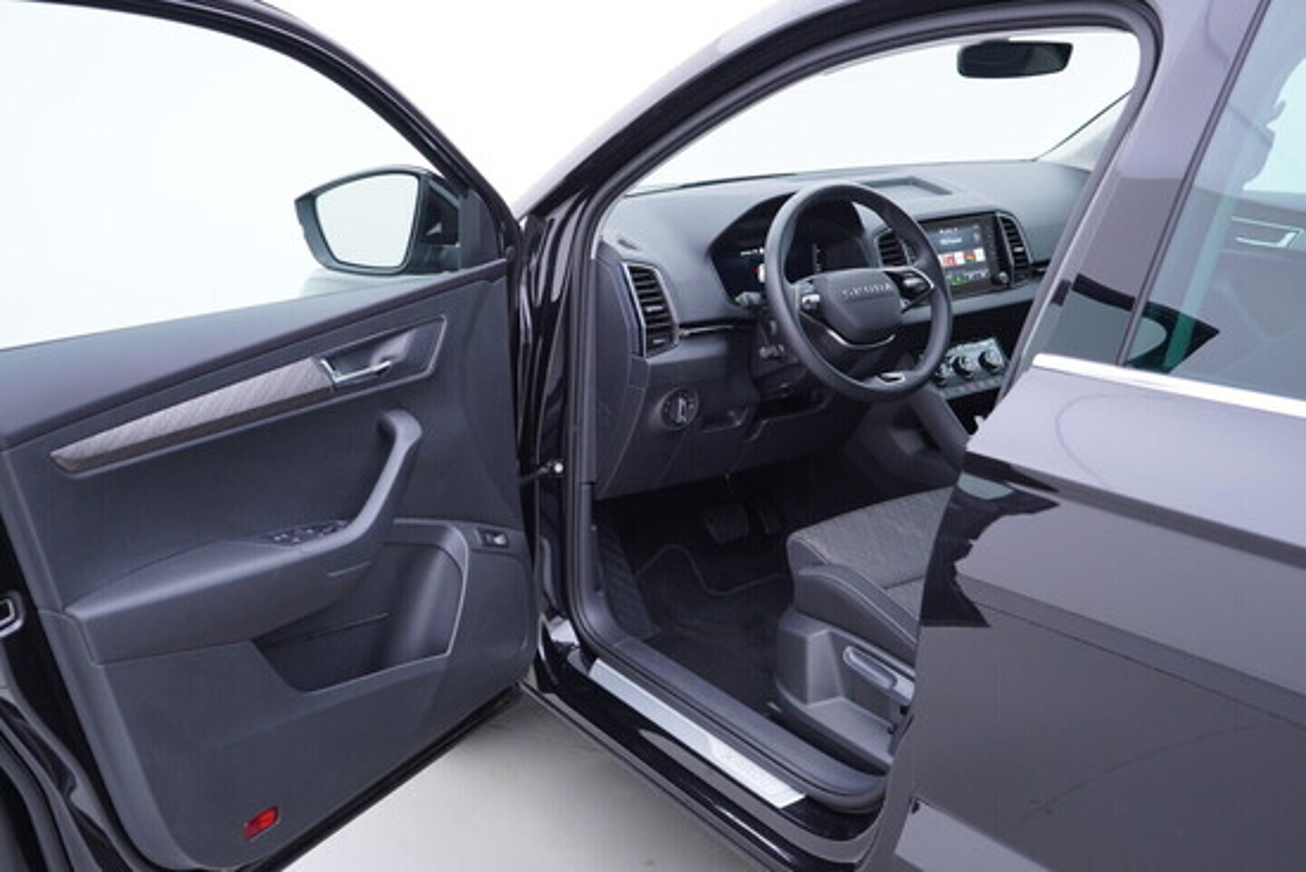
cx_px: 653
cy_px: 436
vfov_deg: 36.9
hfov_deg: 53.1
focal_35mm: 36
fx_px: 1306
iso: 160
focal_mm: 24
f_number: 2.8
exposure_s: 1/40
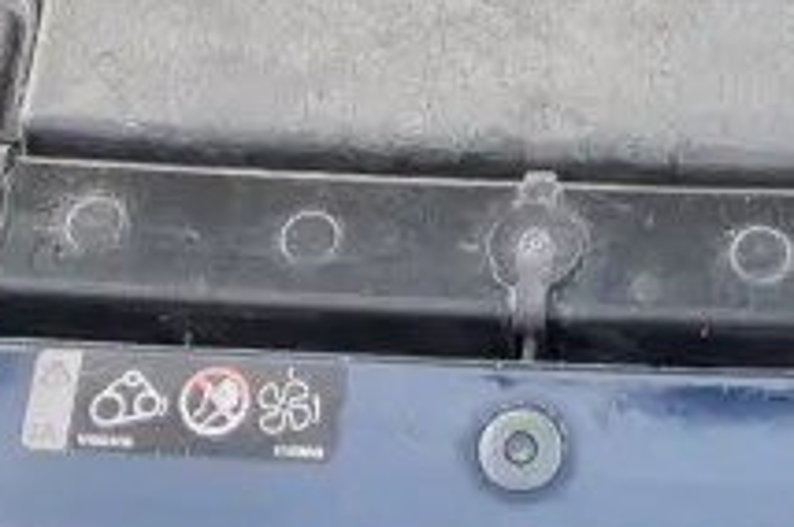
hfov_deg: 12.6
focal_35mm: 162
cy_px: -668
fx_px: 3568
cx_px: 716
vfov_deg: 7.9
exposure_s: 1/50
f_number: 1.8
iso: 64
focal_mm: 5.4
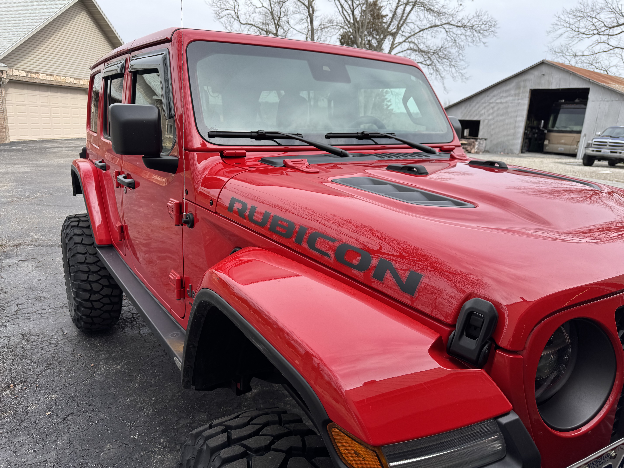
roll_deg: -3.0
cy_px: 234
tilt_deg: -15.3
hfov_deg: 71.6
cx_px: 312
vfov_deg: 56.8
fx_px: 433
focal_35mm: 24
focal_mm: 6.76
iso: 80
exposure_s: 1/1456
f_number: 1.78
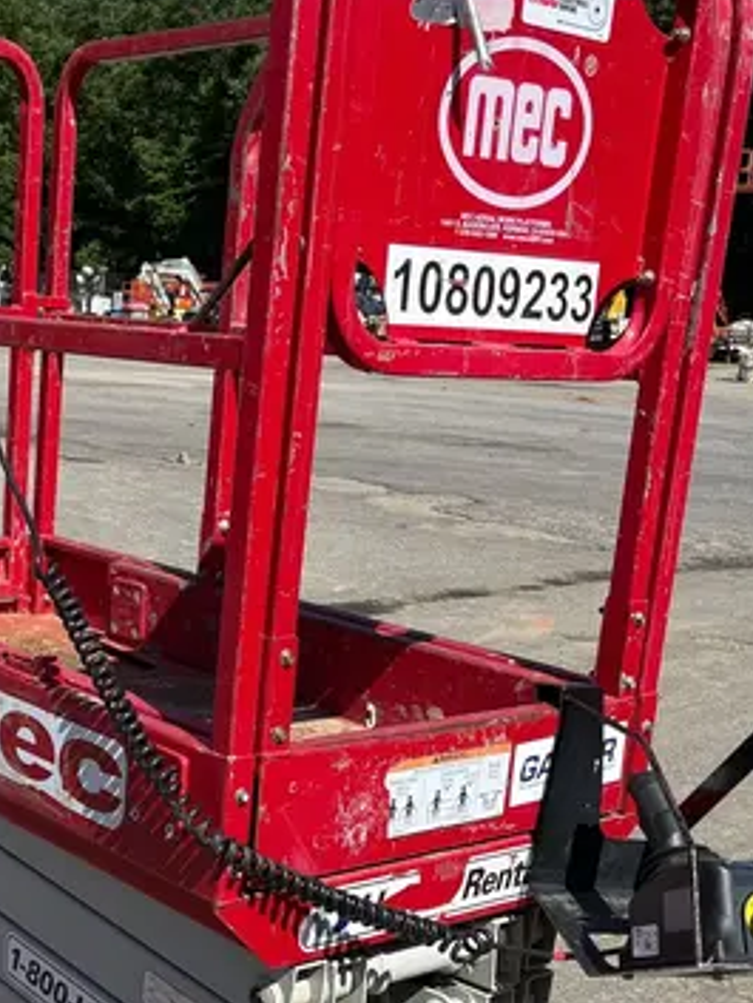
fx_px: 1565
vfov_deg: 34.9
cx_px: 85
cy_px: 729
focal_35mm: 54
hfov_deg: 26.2
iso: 50
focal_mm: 5.1
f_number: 1.6
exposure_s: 1/3745
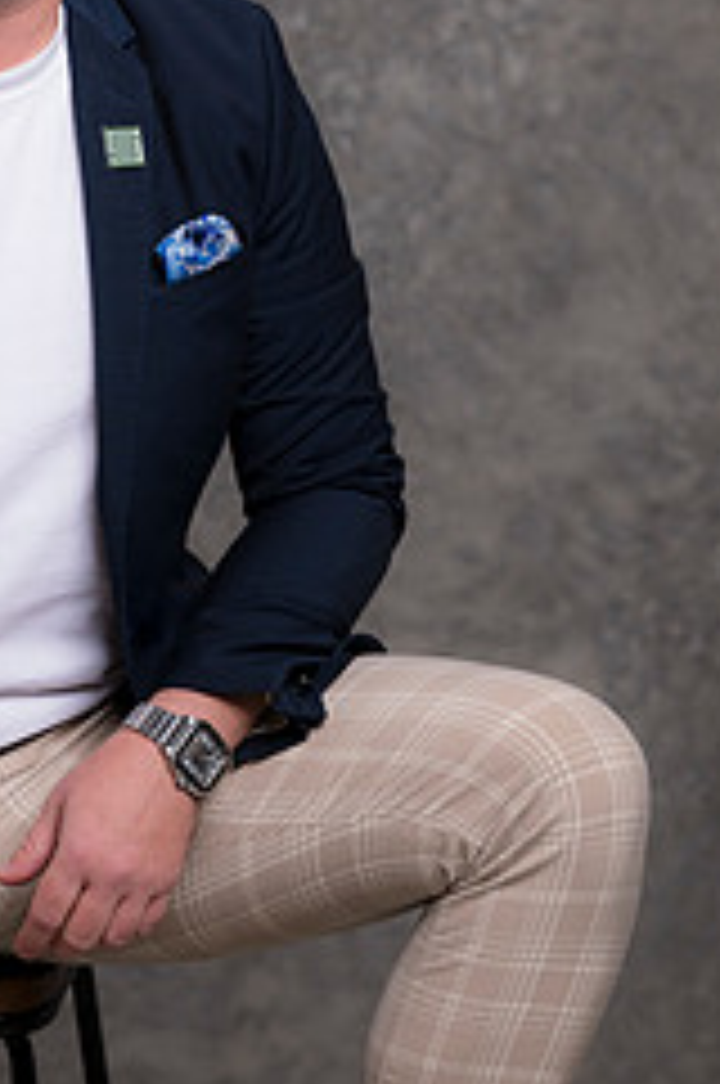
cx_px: 94
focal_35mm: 159
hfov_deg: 8.6
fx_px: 4783
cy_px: 315
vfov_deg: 12.9
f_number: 5
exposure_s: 1/200
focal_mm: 85
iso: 200
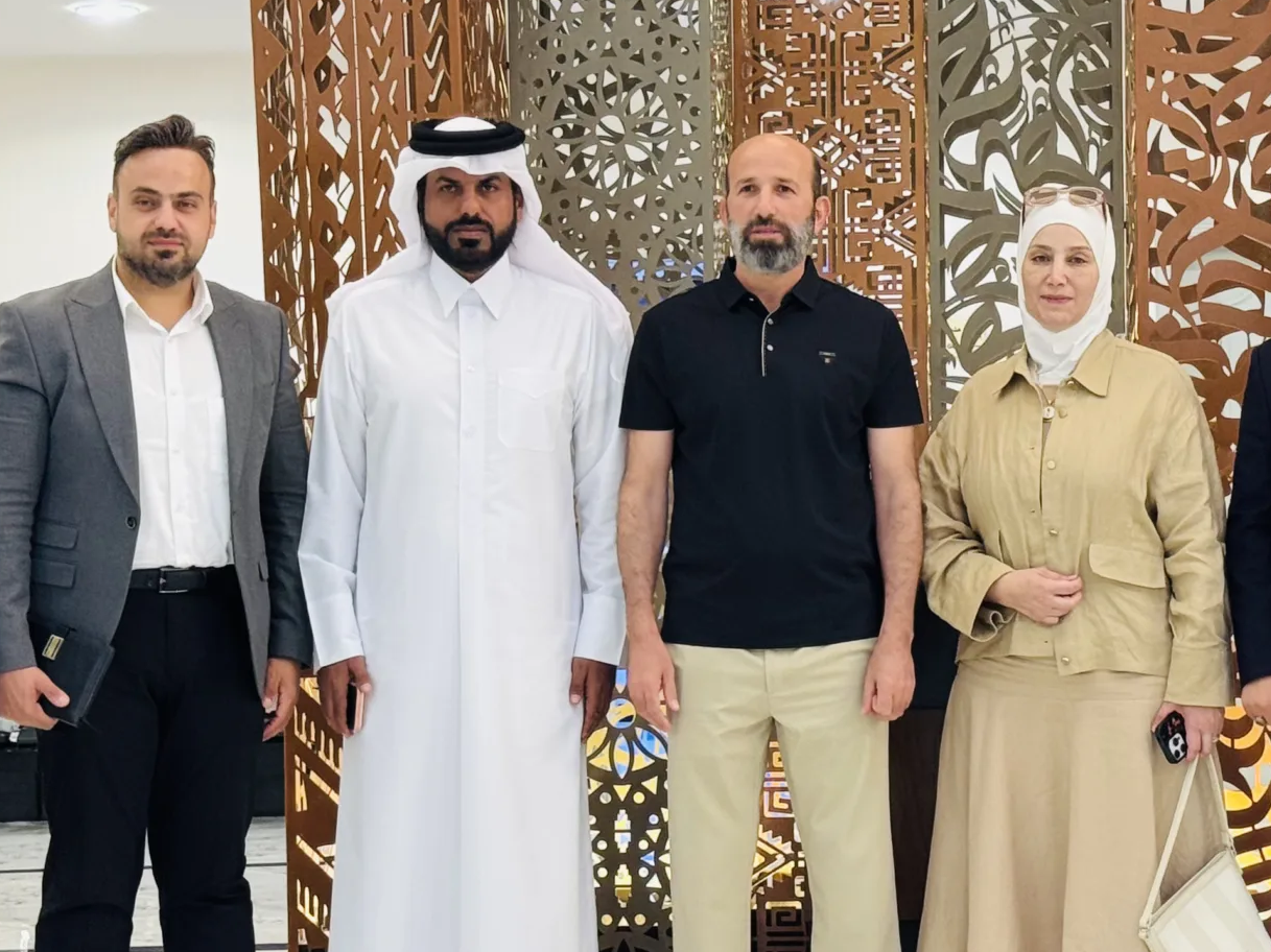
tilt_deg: -1.1
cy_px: 562
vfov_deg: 14.6
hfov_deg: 19.4
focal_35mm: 101
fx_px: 3707
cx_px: 793
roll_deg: +1.4
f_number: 1.78
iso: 100
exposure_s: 1/60
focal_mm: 6.76
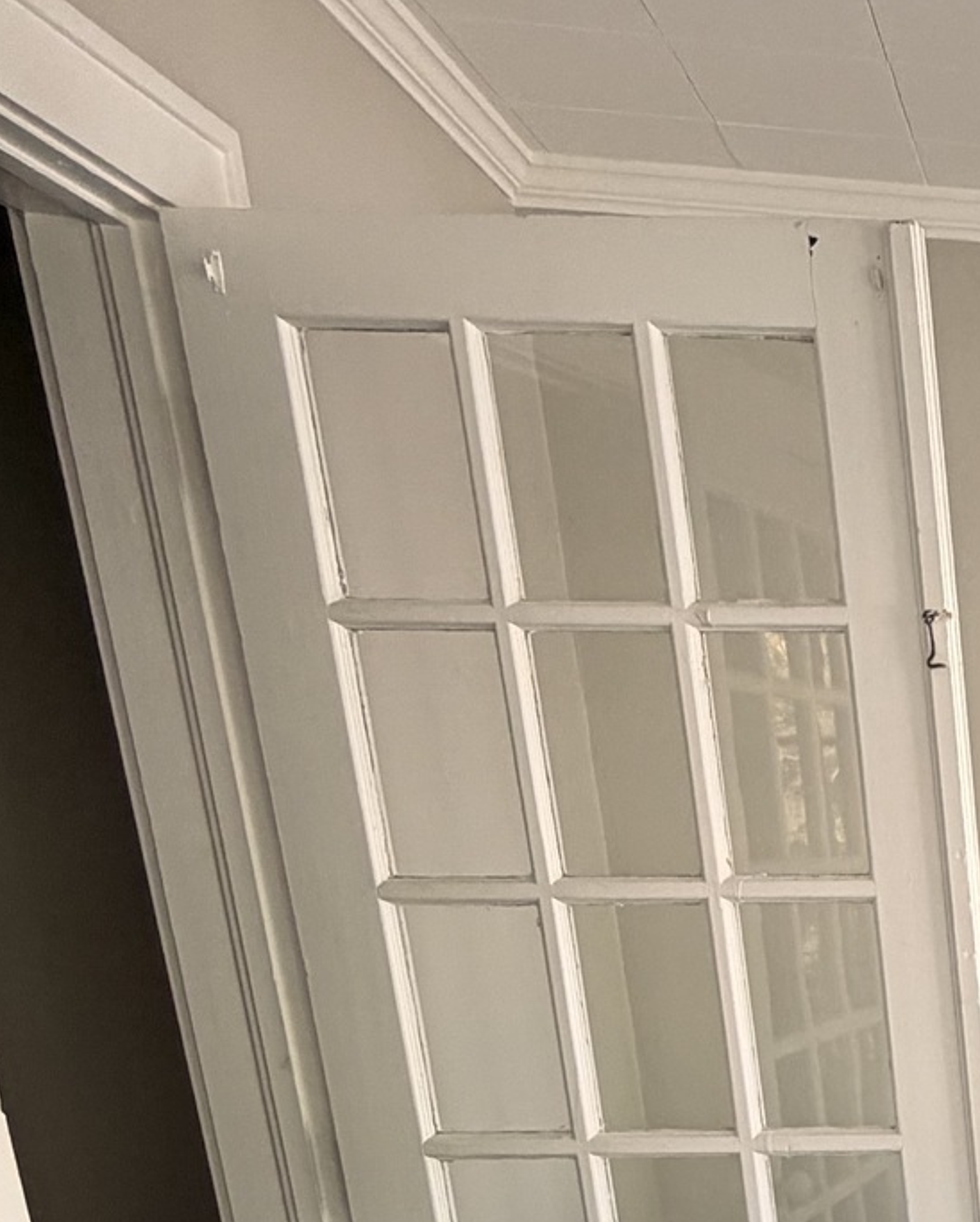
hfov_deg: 24.6
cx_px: 1506
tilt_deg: -14.7
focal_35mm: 46
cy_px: 1256
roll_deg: +0.9
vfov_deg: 35.9
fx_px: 1666
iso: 200
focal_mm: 2.22
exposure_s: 1/121
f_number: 2.2
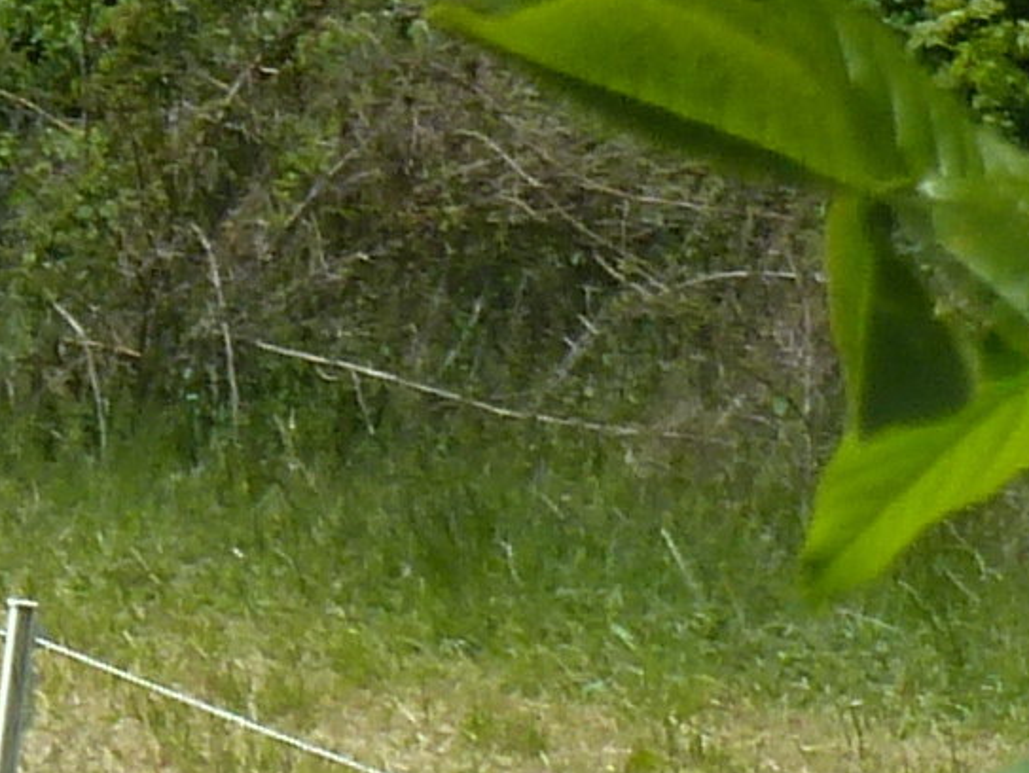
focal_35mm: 611
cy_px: -894
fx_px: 18175
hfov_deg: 3.1
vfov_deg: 2.4
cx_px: -2611
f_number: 5
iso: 80
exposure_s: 1/400
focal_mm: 13.7
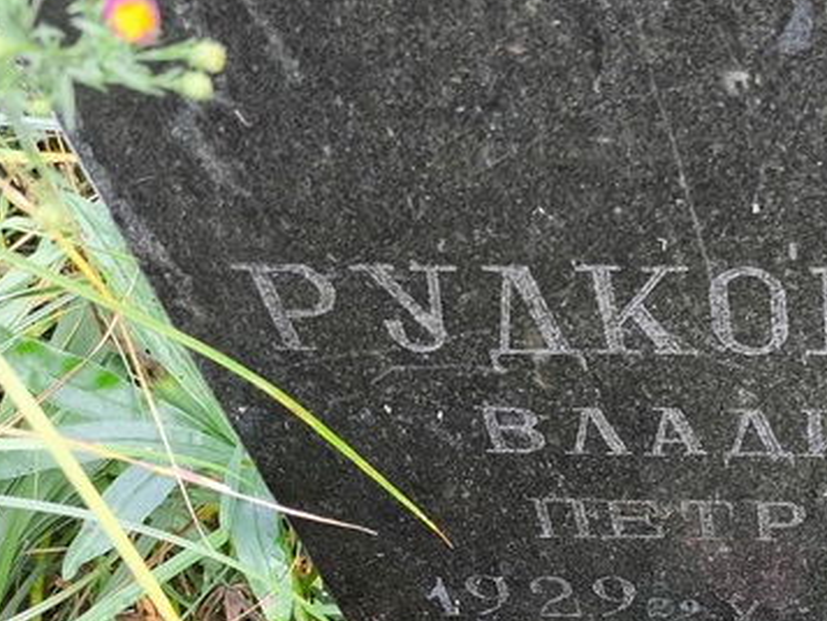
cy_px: 528
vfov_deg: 25.5
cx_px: 821
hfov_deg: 31.8
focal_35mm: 56
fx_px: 1338
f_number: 1.7
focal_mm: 4.71
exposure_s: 1/60
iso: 125
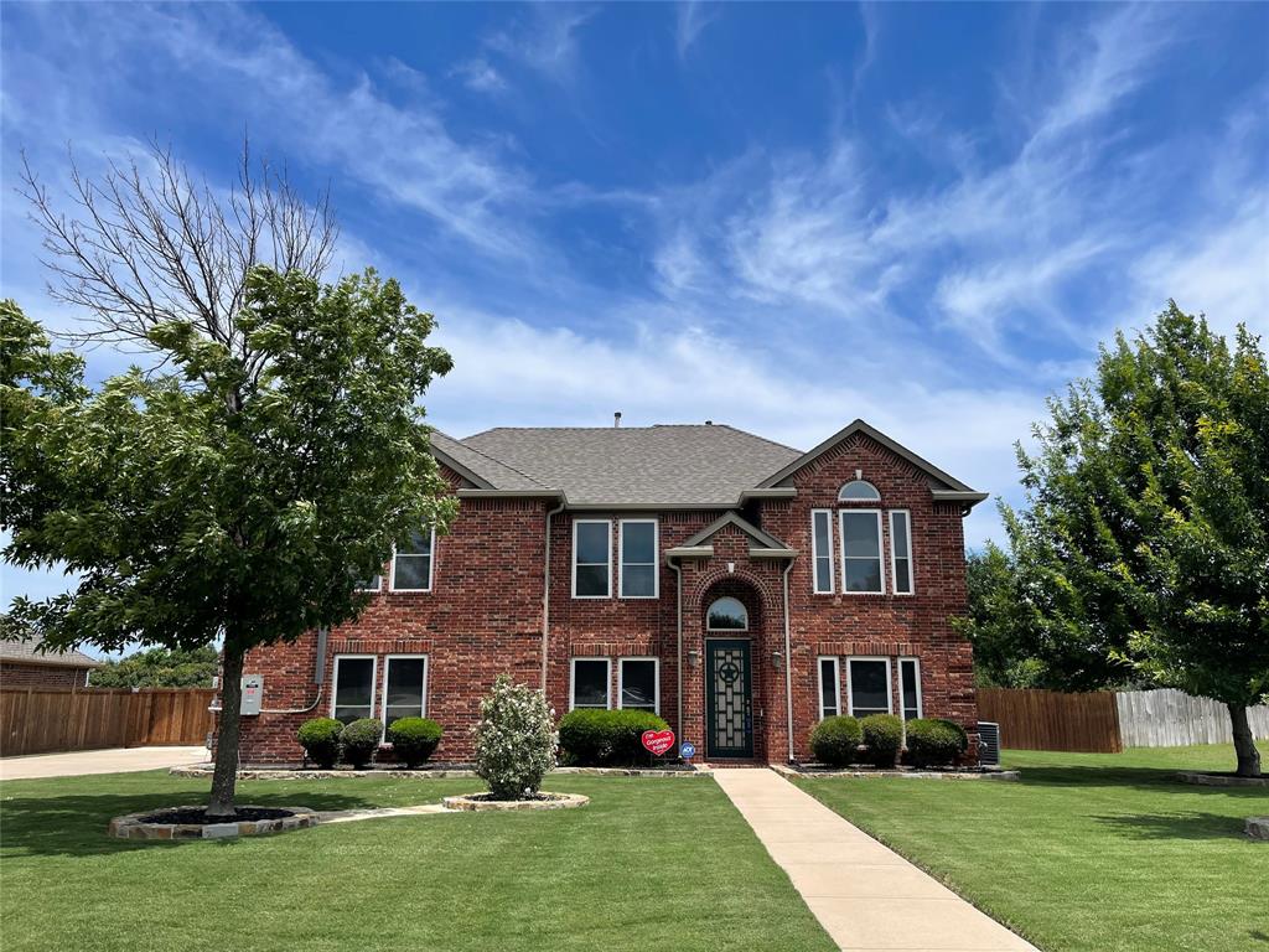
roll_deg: -0.6
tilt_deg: +11.8
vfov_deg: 54.9
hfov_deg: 69.4
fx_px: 916
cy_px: 476
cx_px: 634
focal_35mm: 25
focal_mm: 5.1
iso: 32
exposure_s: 1/4348
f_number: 1.6
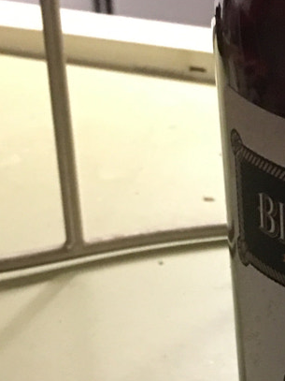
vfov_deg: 16.9
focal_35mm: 114
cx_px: 463
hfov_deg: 12.2
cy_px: 383
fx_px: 1252
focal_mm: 4.15
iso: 100
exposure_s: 1/15
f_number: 2.2
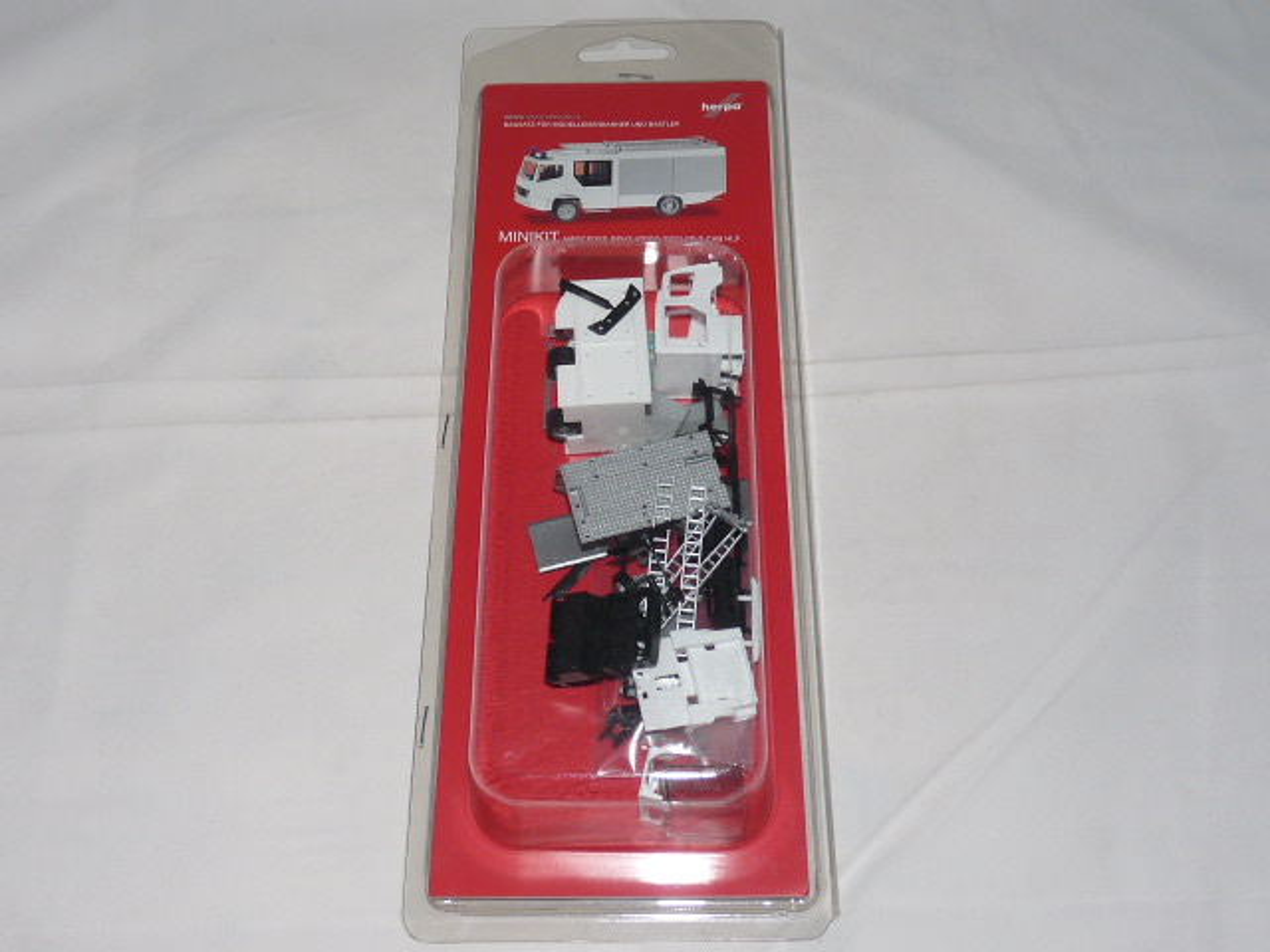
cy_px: 476
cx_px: 635
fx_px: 1431
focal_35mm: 39
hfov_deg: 47.9
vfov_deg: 36.8
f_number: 2.8
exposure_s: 1/30
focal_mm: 4.8
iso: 100
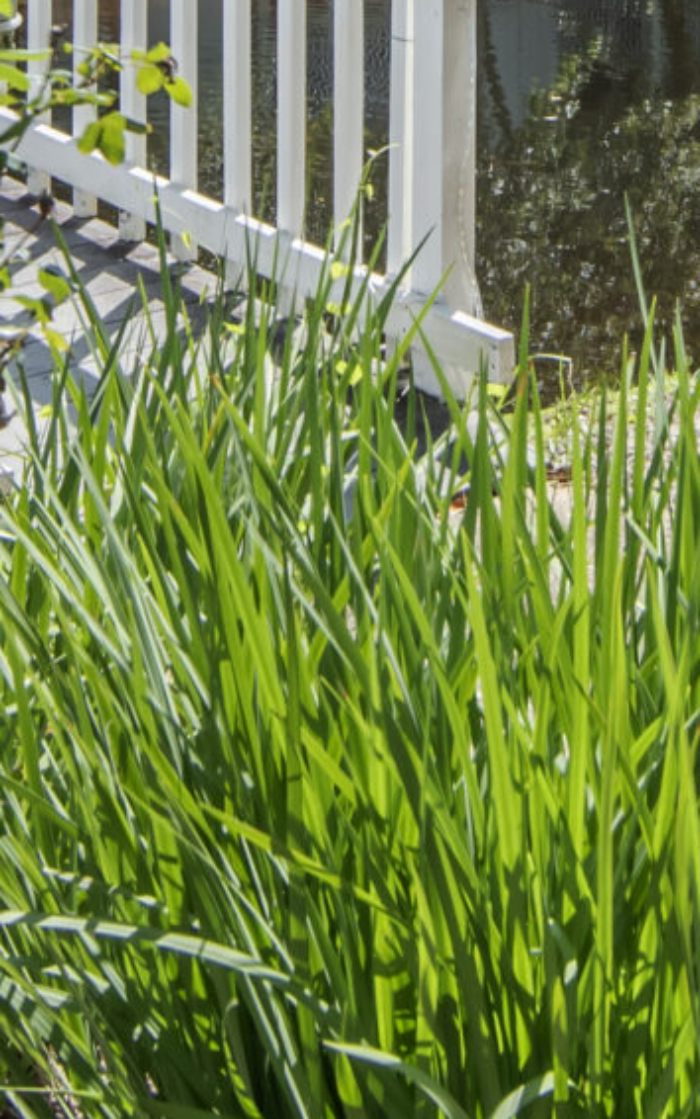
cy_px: -438
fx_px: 2532
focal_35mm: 83
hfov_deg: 15.7
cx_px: 518
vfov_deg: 21.8
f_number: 10
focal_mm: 18
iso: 400
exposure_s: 1/1000
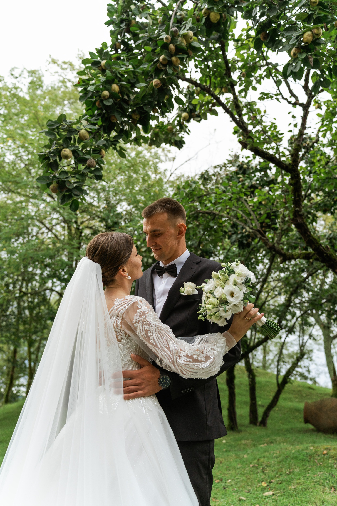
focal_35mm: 30
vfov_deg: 61.9
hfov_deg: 43.6
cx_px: 168
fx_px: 421
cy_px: 253
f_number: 3.2
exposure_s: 1/400
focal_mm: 30
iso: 400
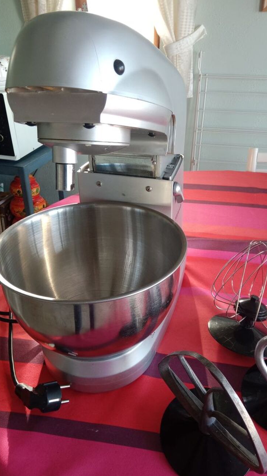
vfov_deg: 67.9
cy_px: 242
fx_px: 353
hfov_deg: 41.5
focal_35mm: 28
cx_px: 137
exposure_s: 1/33.3
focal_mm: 3.4
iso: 323
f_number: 2.2
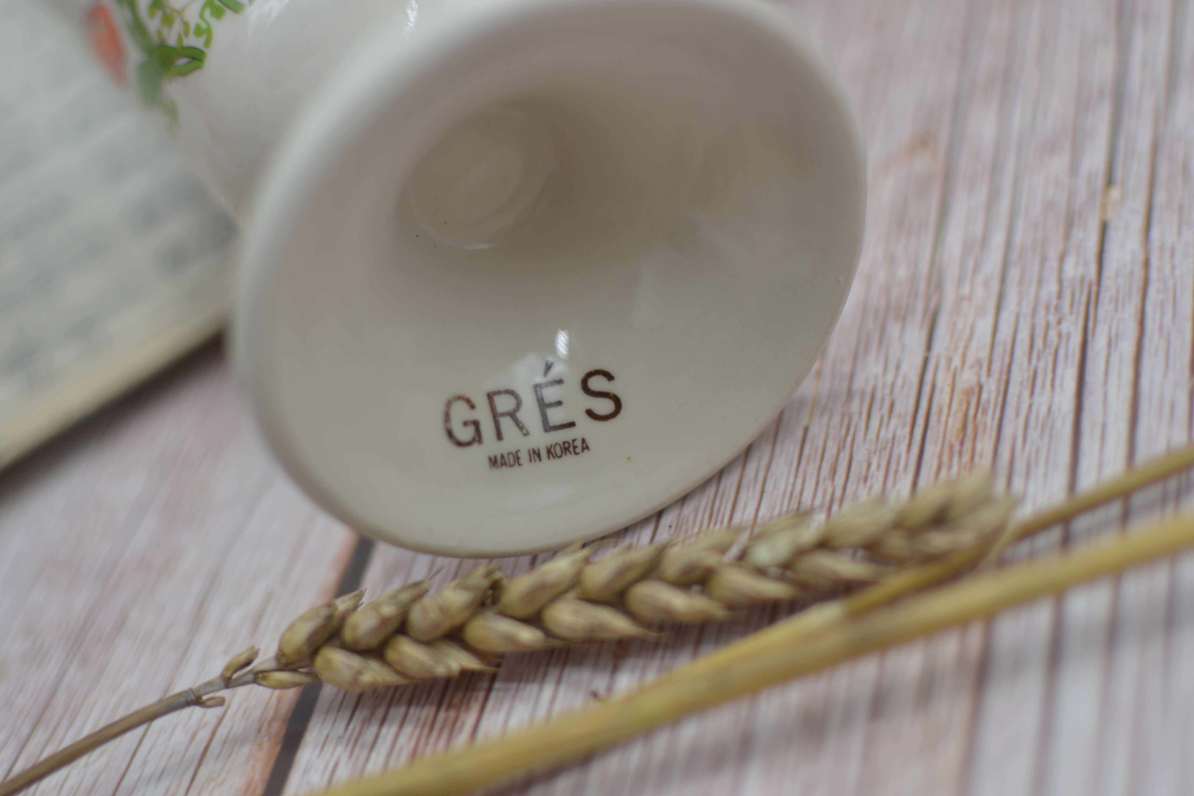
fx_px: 1741
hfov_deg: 37.9
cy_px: 398
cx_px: 597
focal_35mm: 52
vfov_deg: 25.8
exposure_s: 1/500
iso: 100
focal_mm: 35
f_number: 1.8
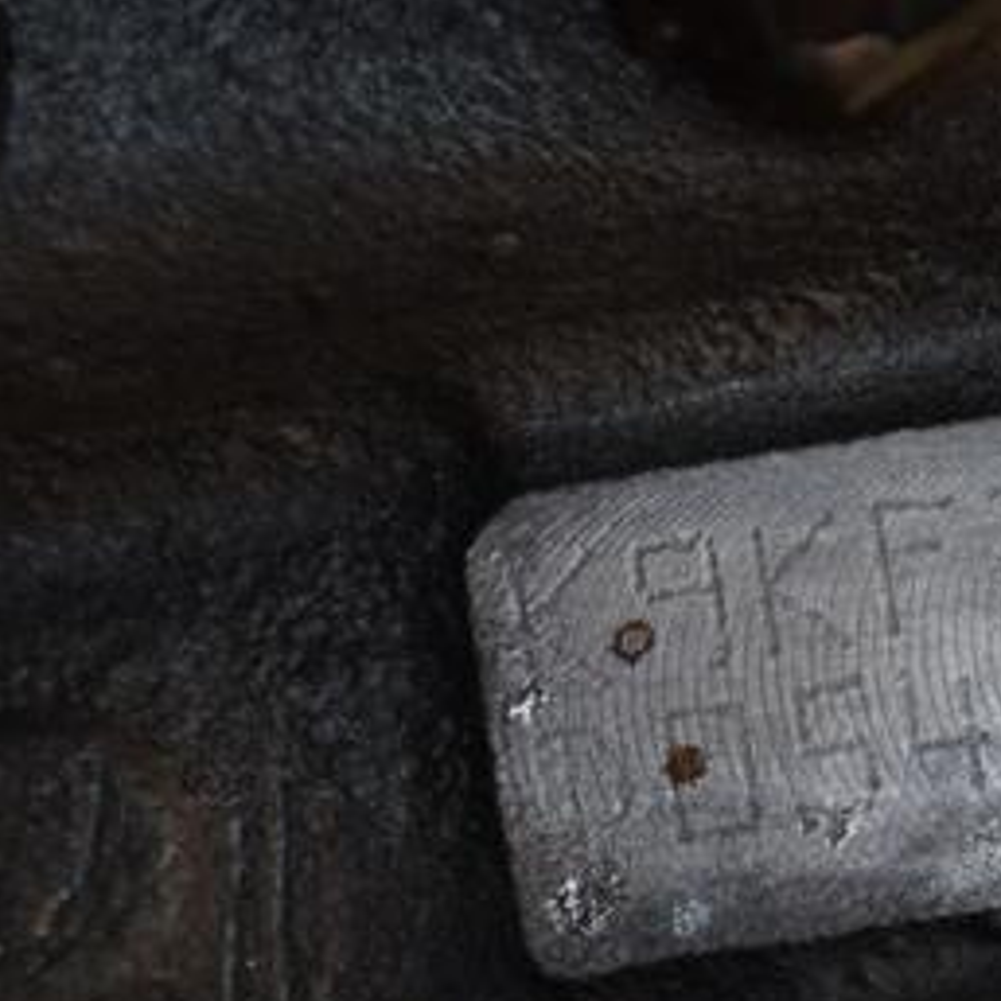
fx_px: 8964
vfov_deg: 6.4
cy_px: 588
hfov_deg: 6.4
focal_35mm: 274
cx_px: 946
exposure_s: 1/60
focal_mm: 92
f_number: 5.6
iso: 800
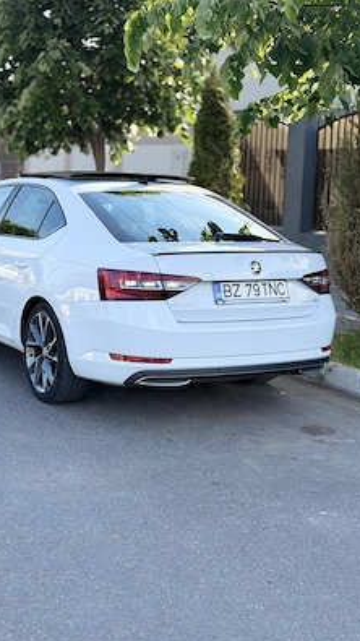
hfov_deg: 22.6
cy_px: 323
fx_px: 900
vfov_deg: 39.2
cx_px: 131
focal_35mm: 53
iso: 64
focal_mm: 6.76
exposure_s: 1/1013
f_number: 1.78
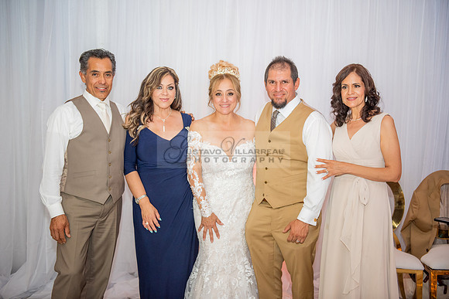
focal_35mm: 48
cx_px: 224
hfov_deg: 41.1
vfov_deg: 28.1
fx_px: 599
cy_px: 150
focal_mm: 48
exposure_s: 1/160
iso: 1000
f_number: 2.8
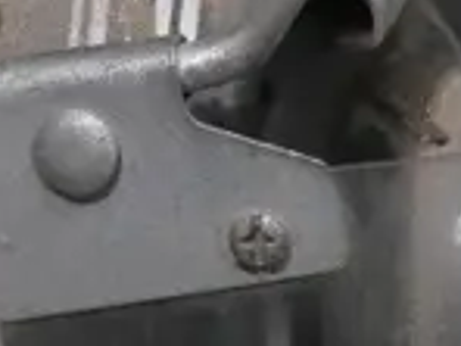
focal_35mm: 444
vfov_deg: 3.3
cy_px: 447
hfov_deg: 4.3
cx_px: 1205
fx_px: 5913
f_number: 5.6
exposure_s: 1/50
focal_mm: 32
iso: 3200
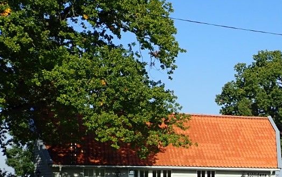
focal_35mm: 73
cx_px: 301
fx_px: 561
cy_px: 184
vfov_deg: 17.4
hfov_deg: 26.3
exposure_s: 1/160
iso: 100
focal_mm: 4.5
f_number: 8
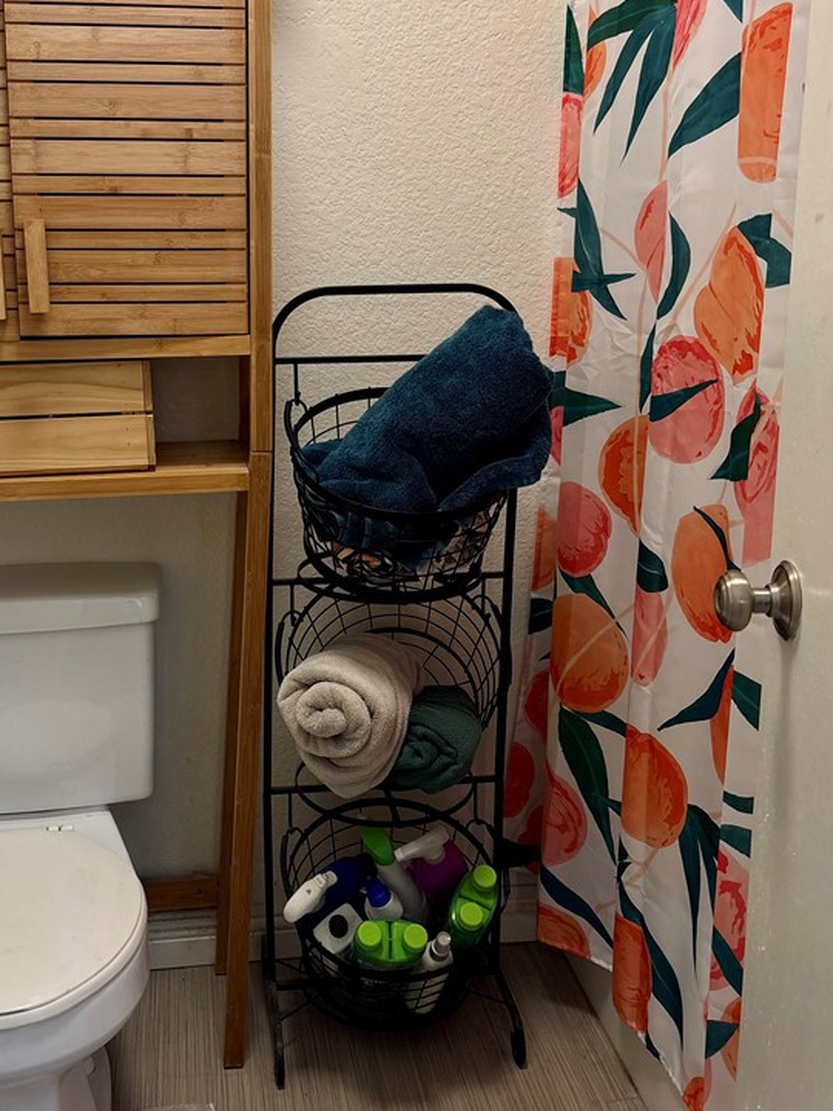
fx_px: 1187
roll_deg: +0.7
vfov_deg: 49.9
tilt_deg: -11.6
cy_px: 460
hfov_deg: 38.3
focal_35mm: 37
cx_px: 285
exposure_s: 1/60
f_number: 1.6
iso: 80
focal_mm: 5.96
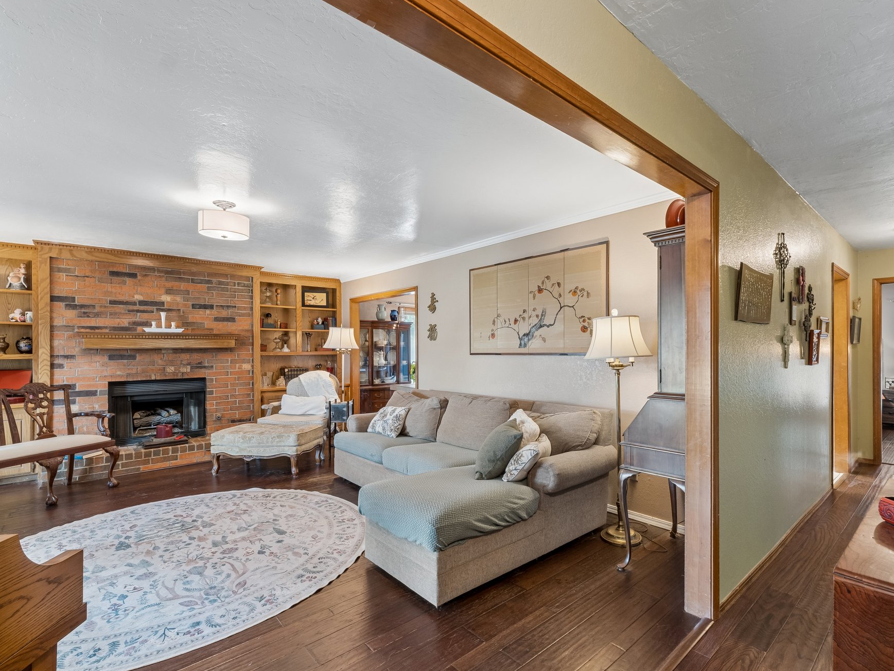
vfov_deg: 74.7
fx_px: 439
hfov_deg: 90.8
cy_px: 347
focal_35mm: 17
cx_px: 486
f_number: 10
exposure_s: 1/4
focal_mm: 10
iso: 200
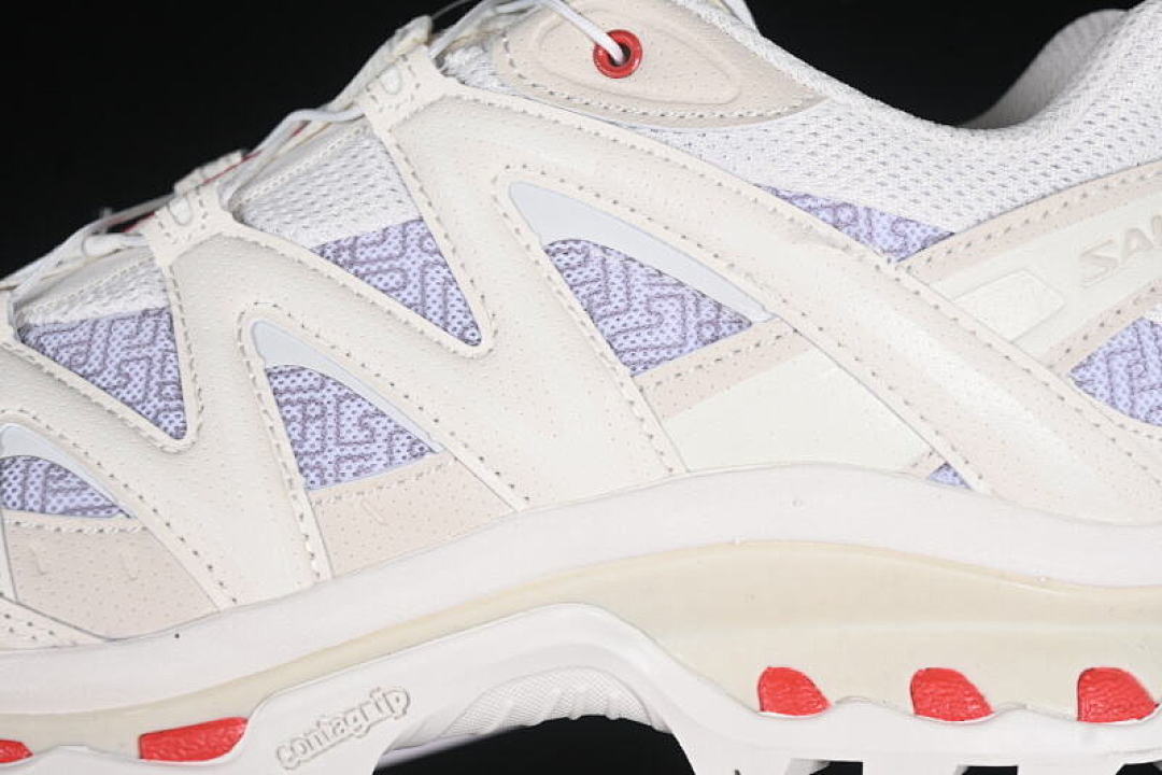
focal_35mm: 75
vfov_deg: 18.2
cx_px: 581
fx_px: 2421
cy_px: 388
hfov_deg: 27.0
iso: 160
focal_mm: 50
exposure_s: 1/80
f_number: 7.1
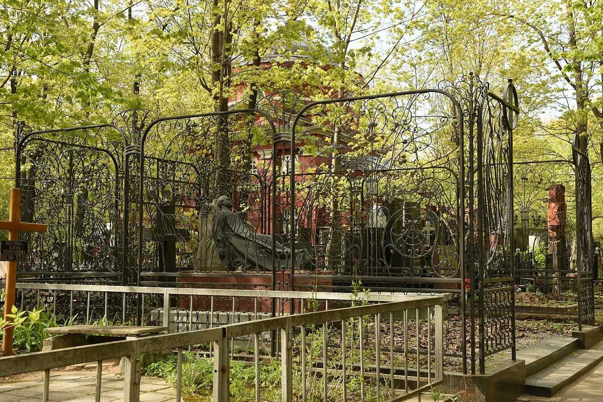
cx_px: 302
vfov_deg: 29.9
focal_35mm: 45
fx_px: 754
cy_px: 201
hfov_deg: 43.6
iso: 100
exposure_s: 1/60
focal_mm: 30
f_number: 7.1
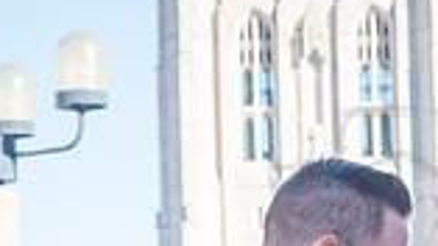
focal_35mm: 240
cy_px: 478
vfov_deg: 5.0
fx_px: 2785
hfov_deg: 9.0
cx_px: 410
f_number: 9
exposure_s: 1/500
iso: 800
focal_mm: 80
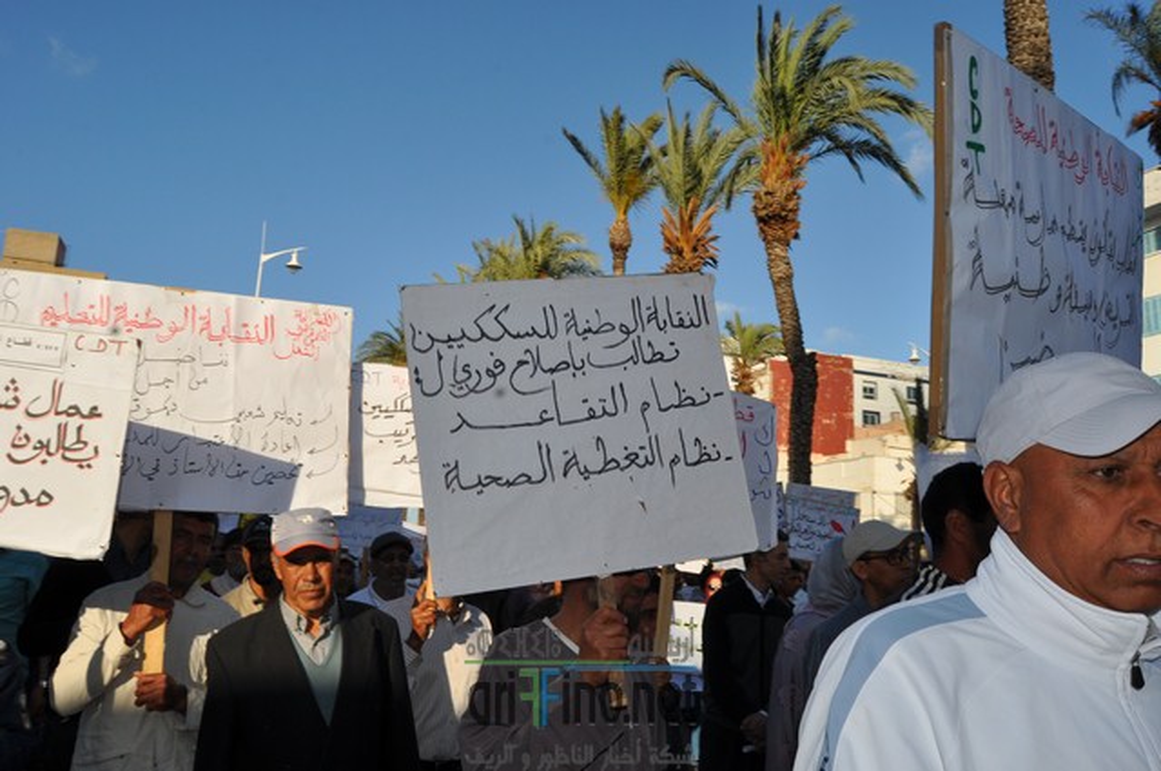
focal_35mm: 27
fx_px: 870
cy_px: 386
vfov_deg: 47.8
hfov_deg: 67.4
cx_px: 580
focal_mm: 18
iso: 200
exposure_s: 1/200
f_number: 13
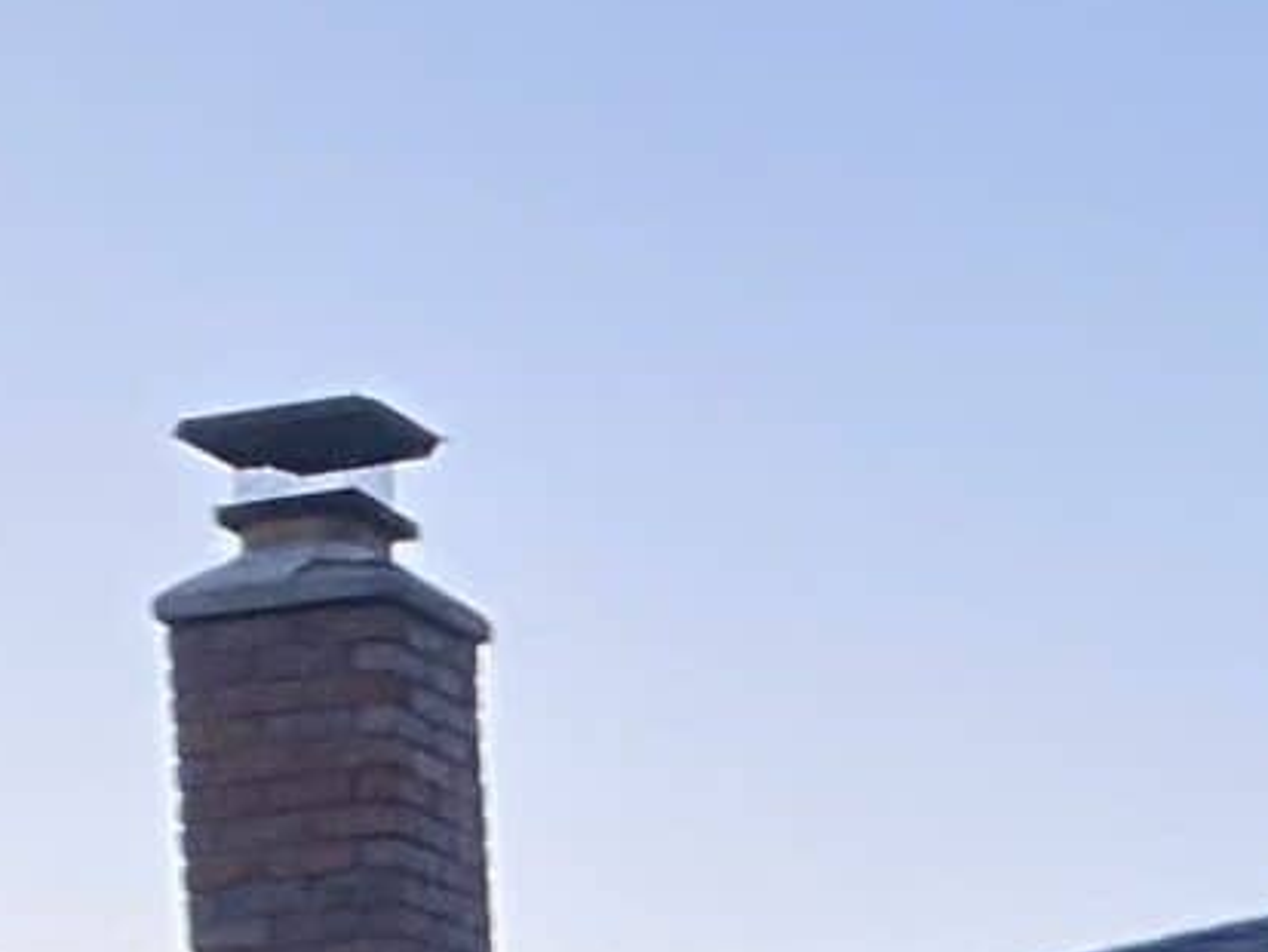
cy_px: 2930
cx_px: 1210
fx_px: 5899
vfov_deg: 7.9
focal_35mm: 161
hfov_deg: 12.2
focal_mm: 4.25
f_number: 1.8
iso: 500
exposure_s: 1/60
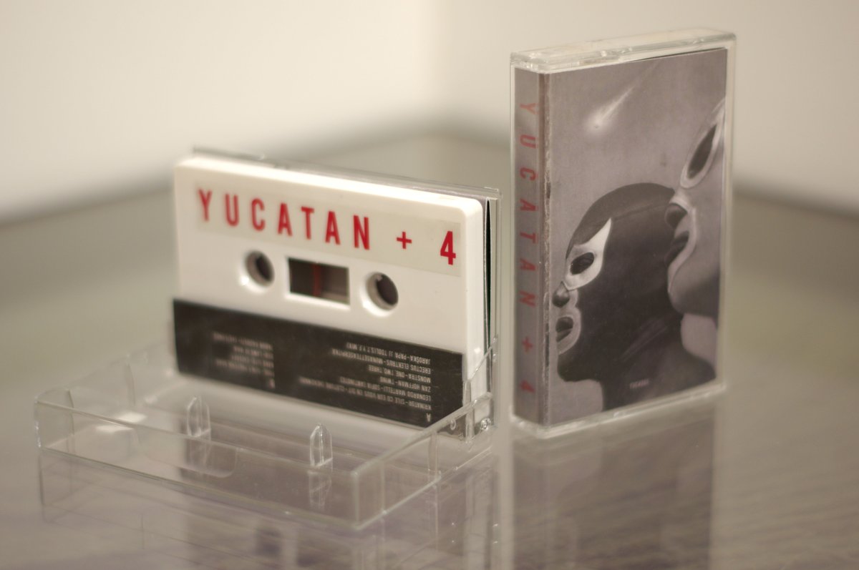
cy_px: 285
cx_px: 430
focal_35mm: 75
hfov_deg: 27.0
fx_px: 1787
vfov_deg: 18.1
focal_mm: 50
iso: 200
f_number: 1.8
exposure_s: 1/80
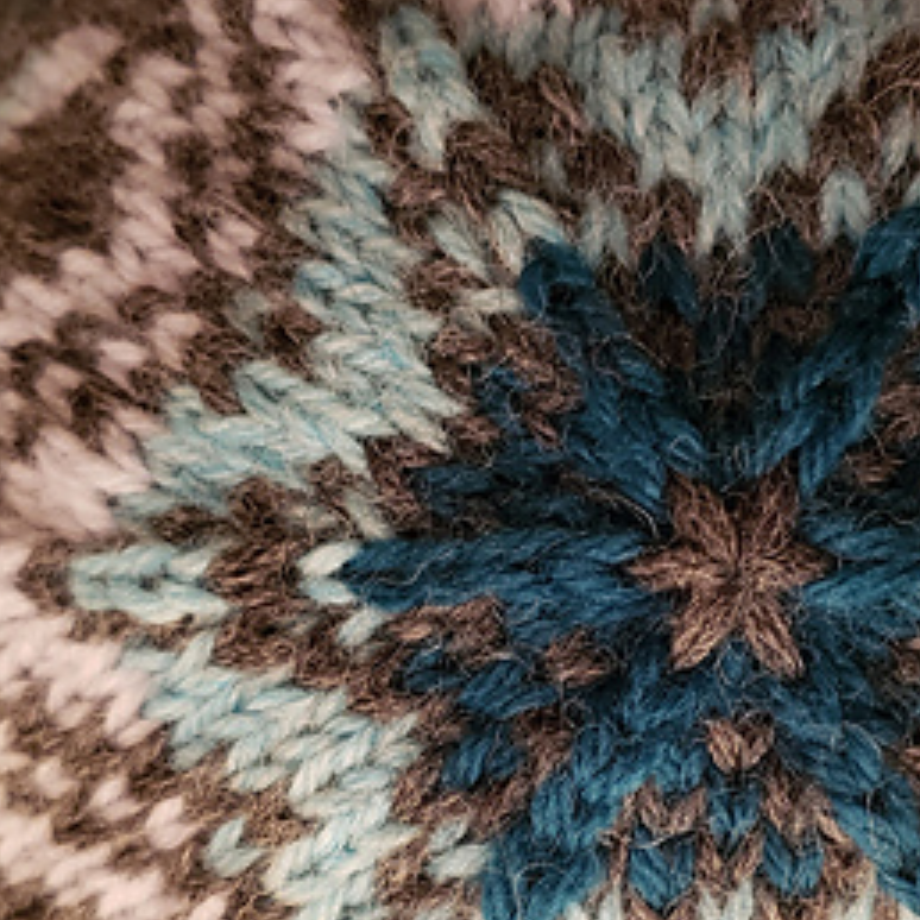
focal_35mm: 57
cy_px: 649
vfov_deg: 29.7
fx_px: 1714
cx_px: 628
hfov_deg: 29.8
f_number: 1.5
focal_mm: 4.3
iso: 250
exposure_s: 1/24
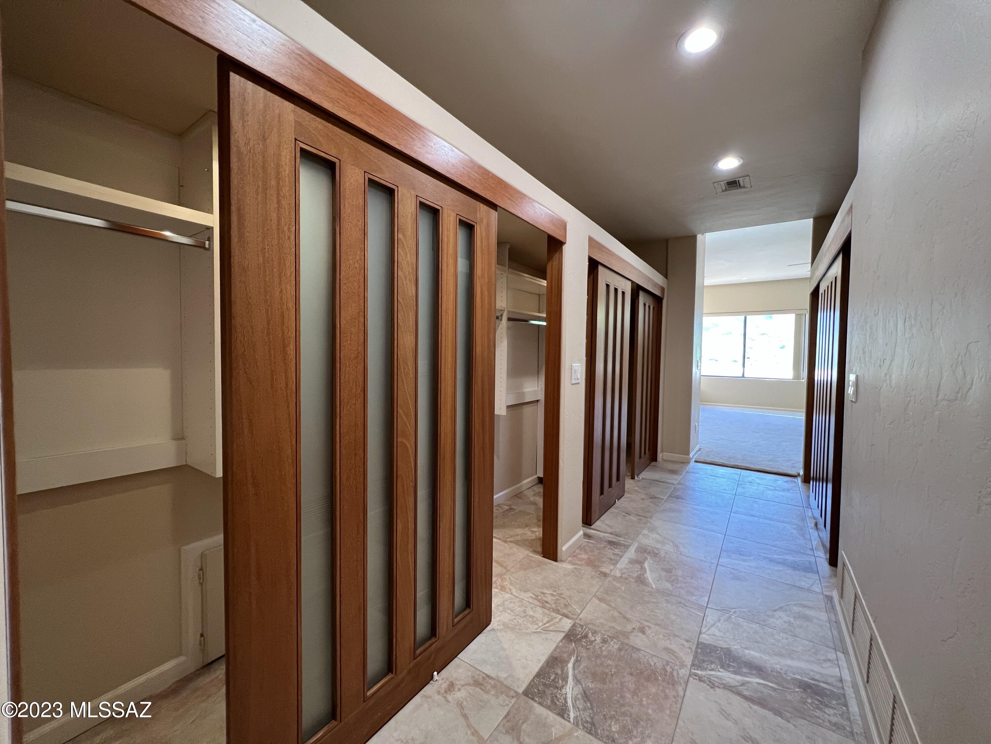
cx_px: 496
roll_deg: -0.4
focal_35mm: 13
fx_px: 372
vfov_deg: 89.9
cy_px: 372
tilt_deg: -2.8
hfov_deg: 106.2
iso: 320
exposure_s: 1/59
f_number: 1.8
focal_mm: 1.57
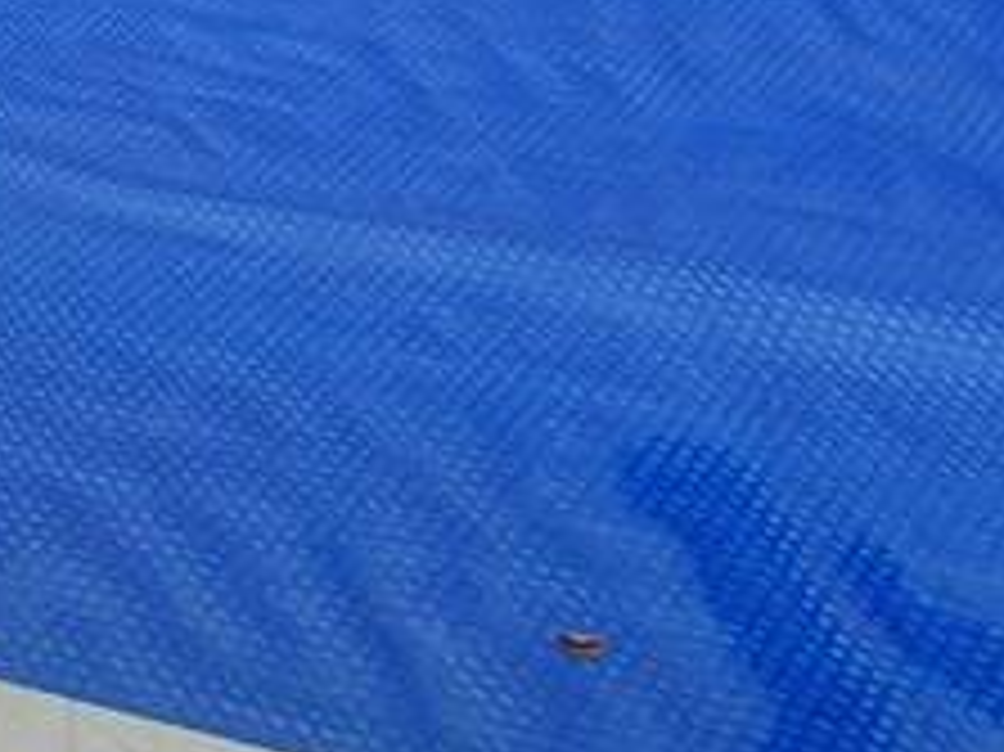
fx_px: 2435
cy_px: -1342
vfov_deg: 11.8
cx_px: -855
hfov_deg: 18.0
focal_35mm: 84
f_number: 2.2
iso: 50
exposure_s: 1/427
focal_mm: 1.8
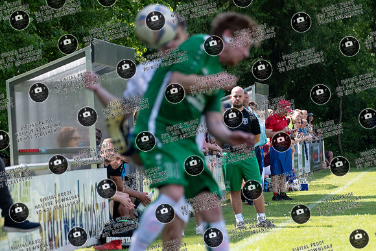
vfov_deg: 4.6
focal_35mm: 296
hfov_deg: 7.0
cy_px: 167
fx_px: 3089
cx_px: 201
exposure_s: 1/1600
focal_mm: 200
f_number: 5.6
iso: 1000
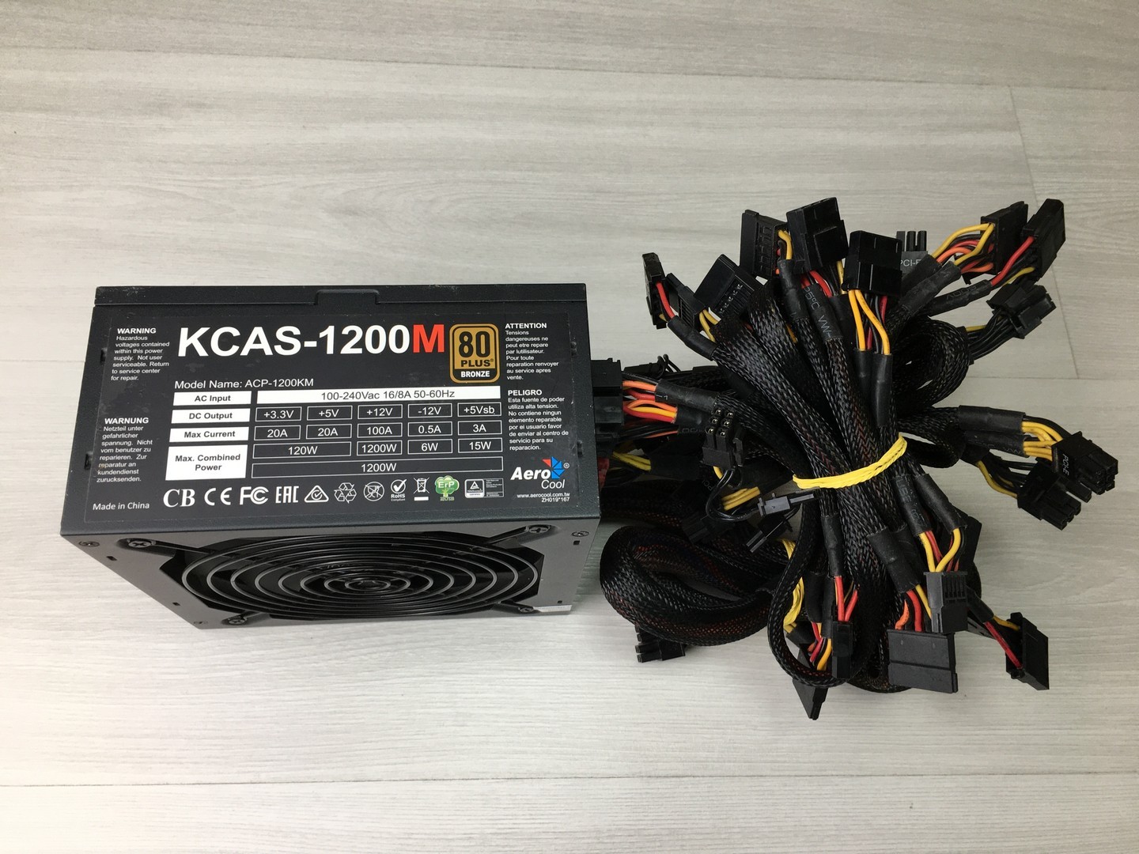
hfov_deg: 61.7
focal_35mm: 29
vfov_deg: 48.2
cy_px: 427
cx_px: 570
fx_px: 954
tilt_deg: -67.0
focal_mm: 4.15
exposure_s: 1/100
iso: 40
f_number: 2.2
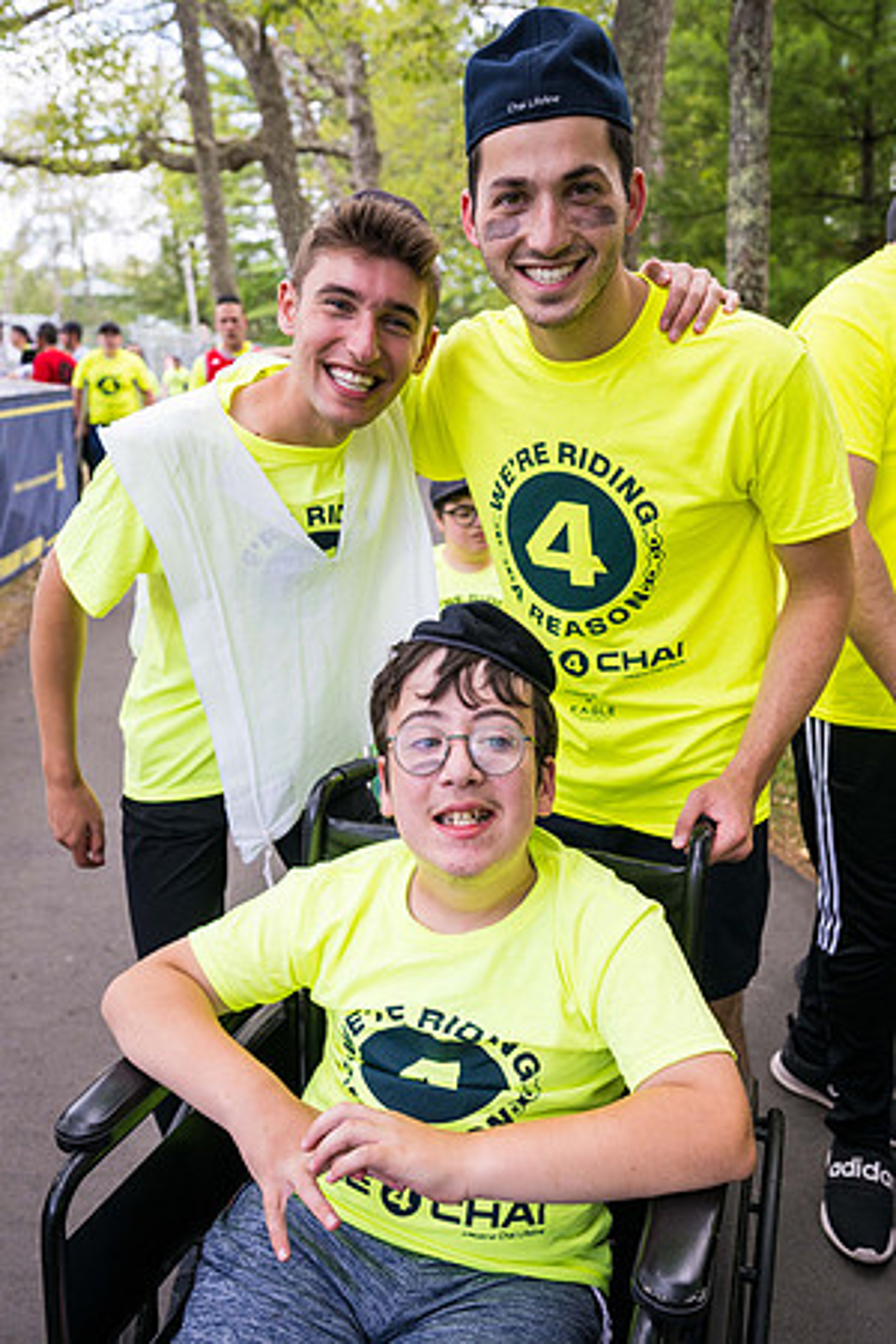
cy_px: 672
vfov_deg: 64.6
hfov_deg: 45.7
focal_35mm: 28
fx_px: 1064
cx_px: 448
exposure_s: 1/500
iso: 400
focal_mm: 28.5
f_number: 4
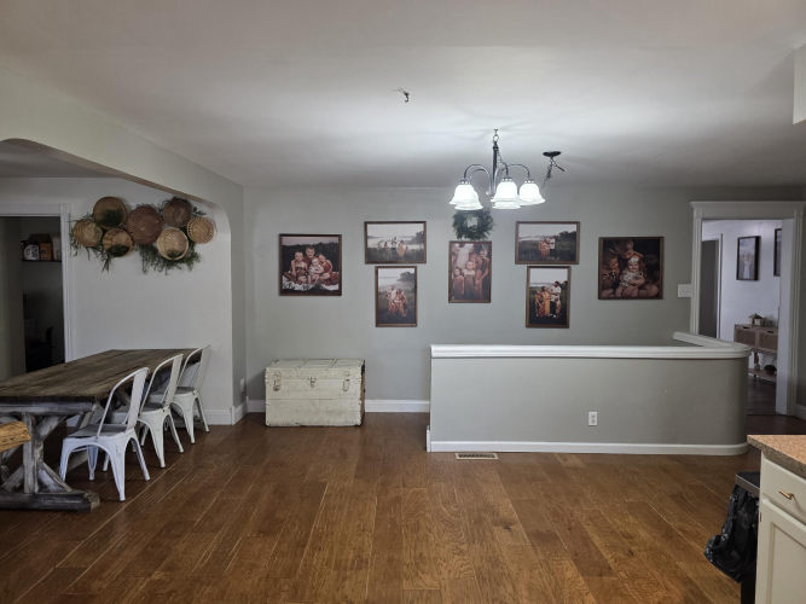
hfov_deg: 73.9
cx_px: 403
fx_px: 535
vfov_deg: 58.9
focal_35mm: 23
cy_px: 302
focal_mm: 6.3
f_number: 1.7
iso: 250
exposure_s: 1/120
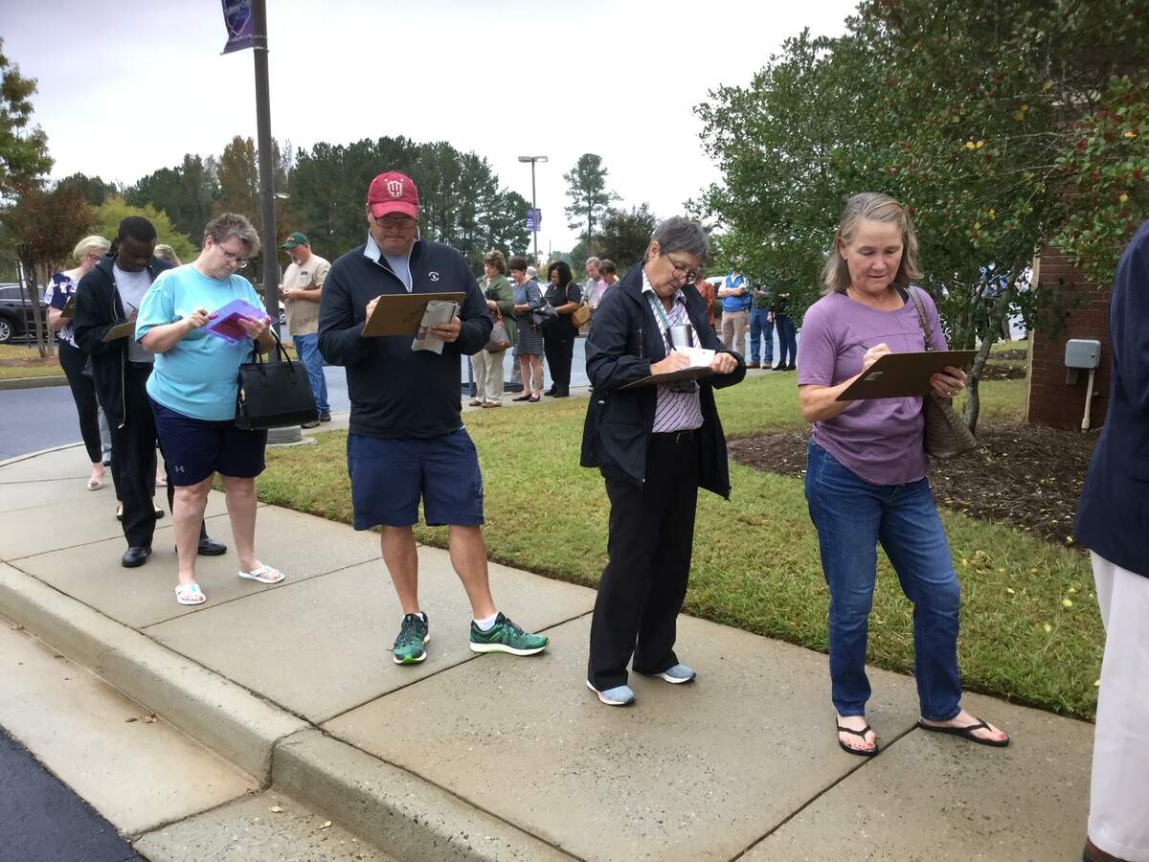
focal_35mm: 31
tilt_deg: -9.2
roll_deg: +0.6
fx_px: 1029
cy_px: 431
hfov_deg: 58.4
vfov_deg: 45.4
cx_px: 574
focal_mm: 3.3
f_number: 2.4
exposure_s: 1/40
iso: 25
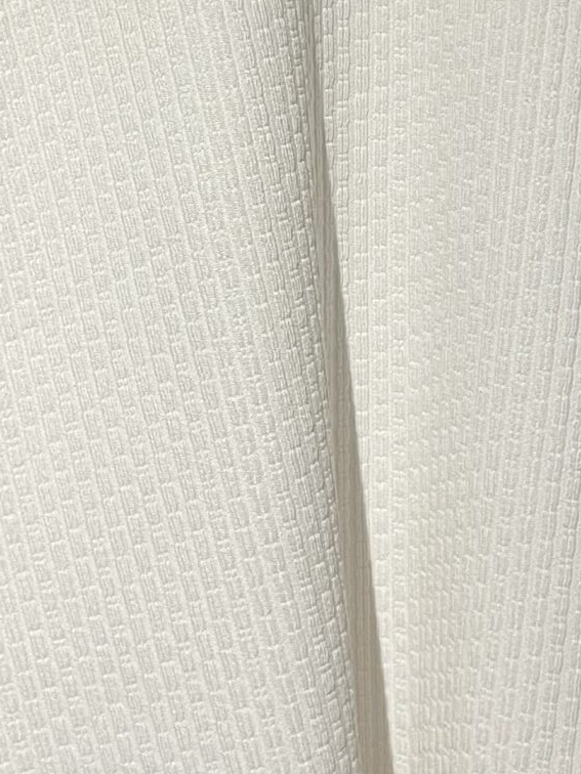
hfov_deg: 16.7
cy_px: 77
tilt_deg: +0.4
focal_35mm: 88
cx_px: 446
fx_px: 1969
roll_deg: +2.1
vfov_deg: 21.7
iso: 64
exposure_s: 1/50
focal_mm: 4.2
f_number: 1.6
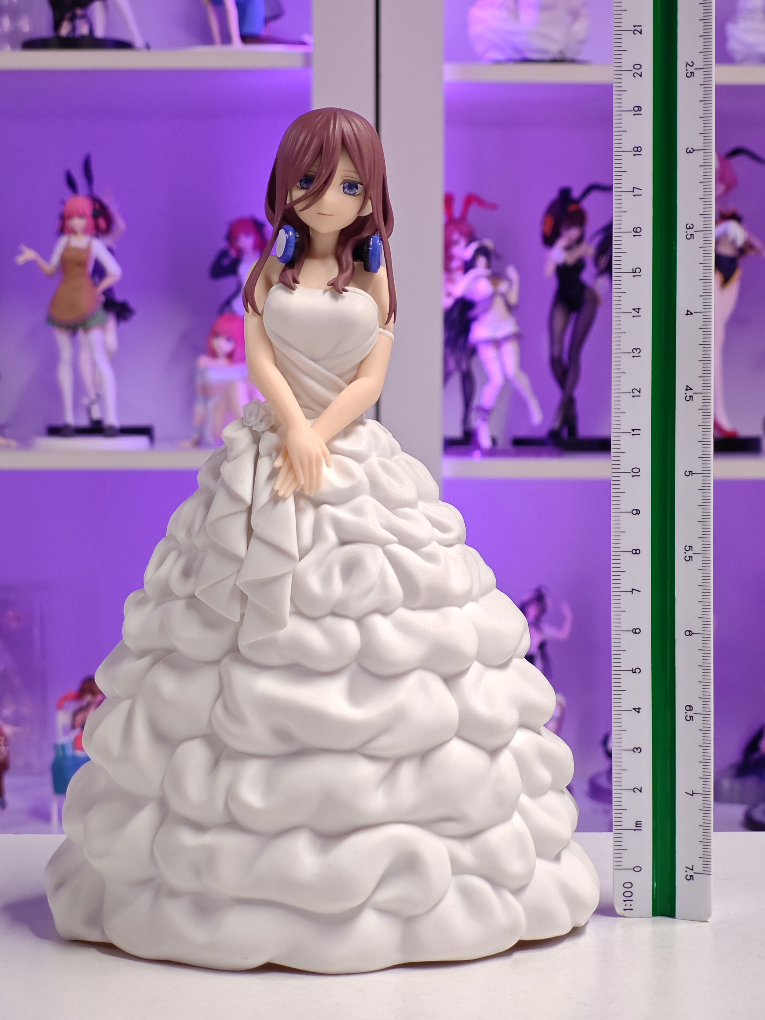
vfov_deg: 24.4
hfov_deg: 18.4
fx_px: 2357
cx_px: 382
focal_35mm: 80
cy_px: 510
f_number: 2.4
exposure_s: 1/33.3
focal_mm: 7.48
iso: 800
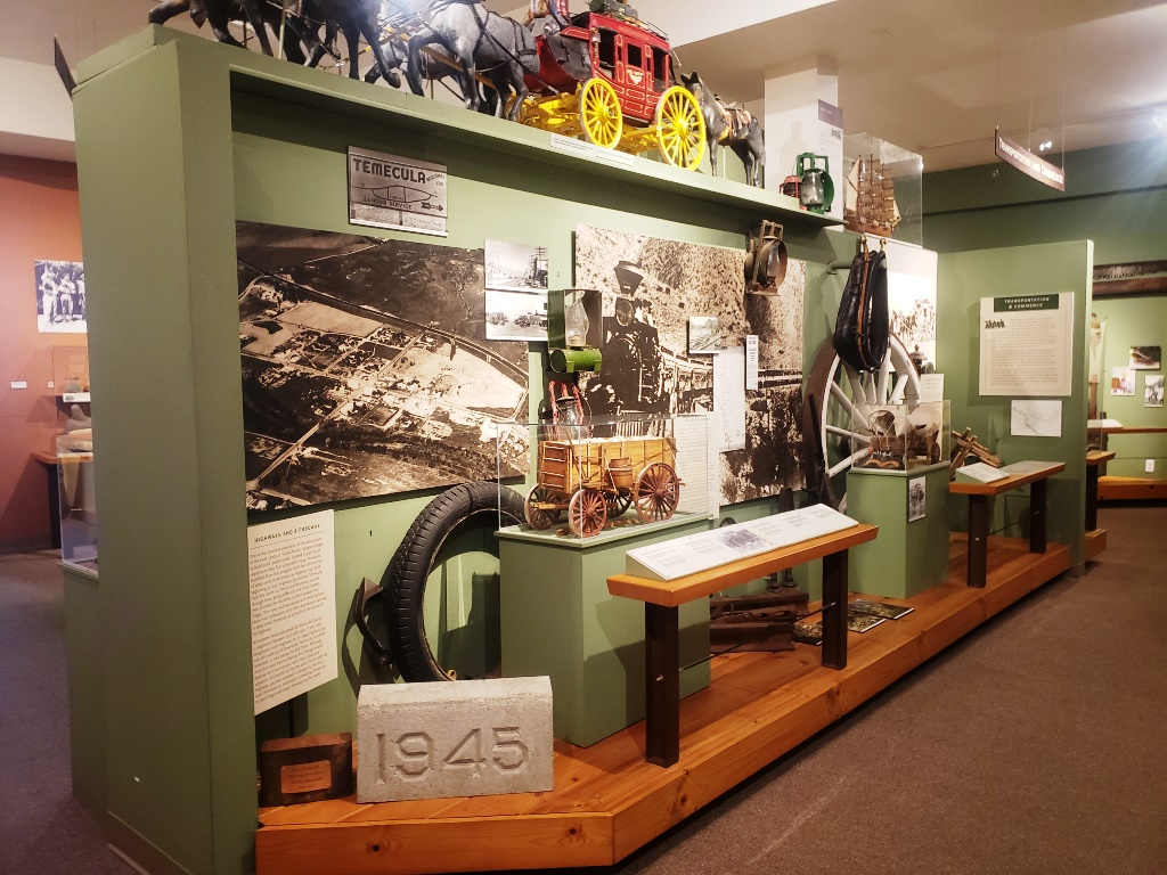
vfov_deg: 53.1
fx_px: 877
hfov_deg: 67.3
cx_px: 584
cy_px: 438
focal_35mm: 26
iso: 250
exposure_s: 1/17
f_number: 1.5
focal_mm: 4.3
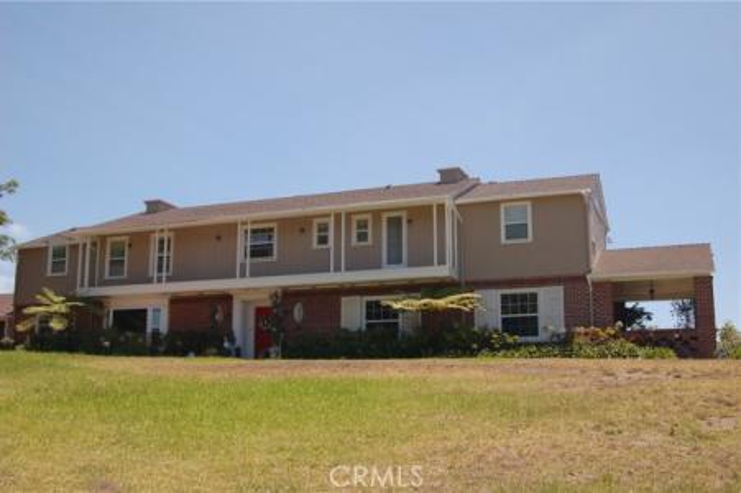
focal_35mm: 36
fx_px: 740
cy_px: 246
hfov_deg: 53.2
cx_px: 370
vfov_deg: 36.8
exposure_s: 1/500
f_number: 7.1
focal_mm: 24
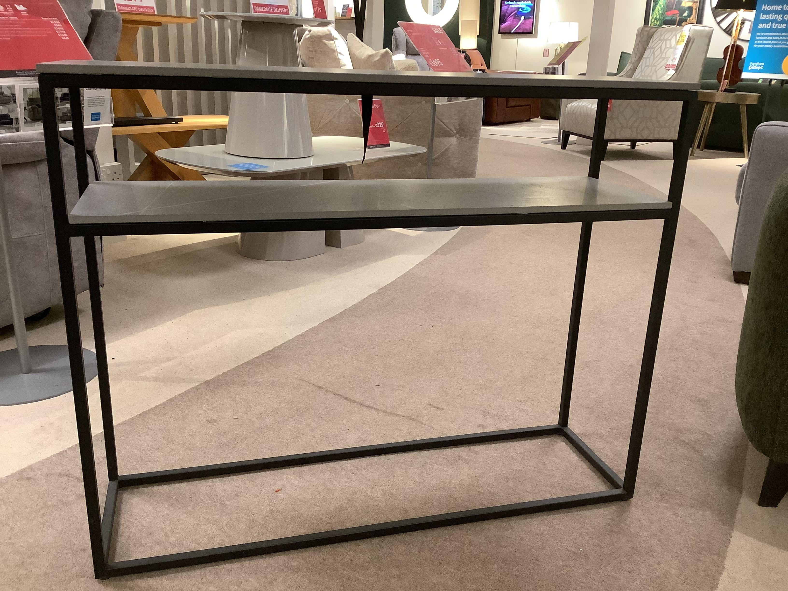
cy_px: 296
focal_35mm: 31
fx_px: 706
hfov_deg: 58.4
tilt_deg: -19.5
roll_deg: -2.1
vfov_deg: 45.4
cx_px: 394
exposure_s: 1/50
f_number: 2.4
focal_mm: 3.3
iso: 250
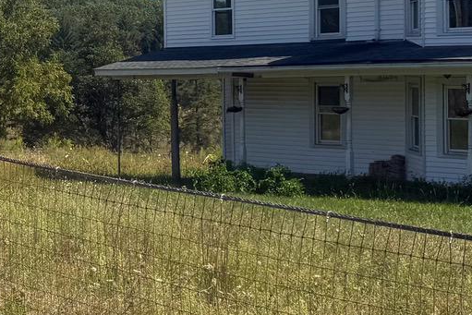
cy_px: 85
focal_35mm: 100
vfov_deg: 13.7
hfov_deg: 18.6
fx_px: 1311
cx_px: -188
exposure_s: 1/3759
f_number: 1.78
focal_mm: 6.76
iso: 80
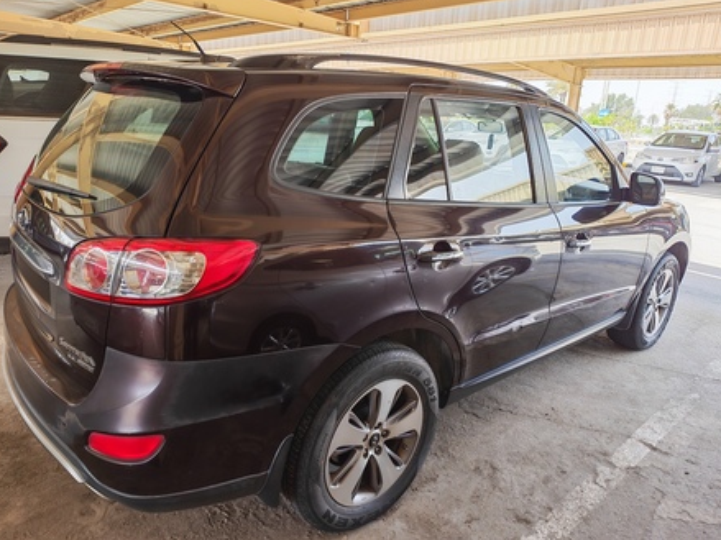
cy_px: 260
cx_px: 354
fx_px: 521
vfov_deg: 54.8
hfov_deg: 69.4
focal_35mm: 25
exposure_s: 1/100
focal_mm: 6.12
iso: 125
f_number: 1.9
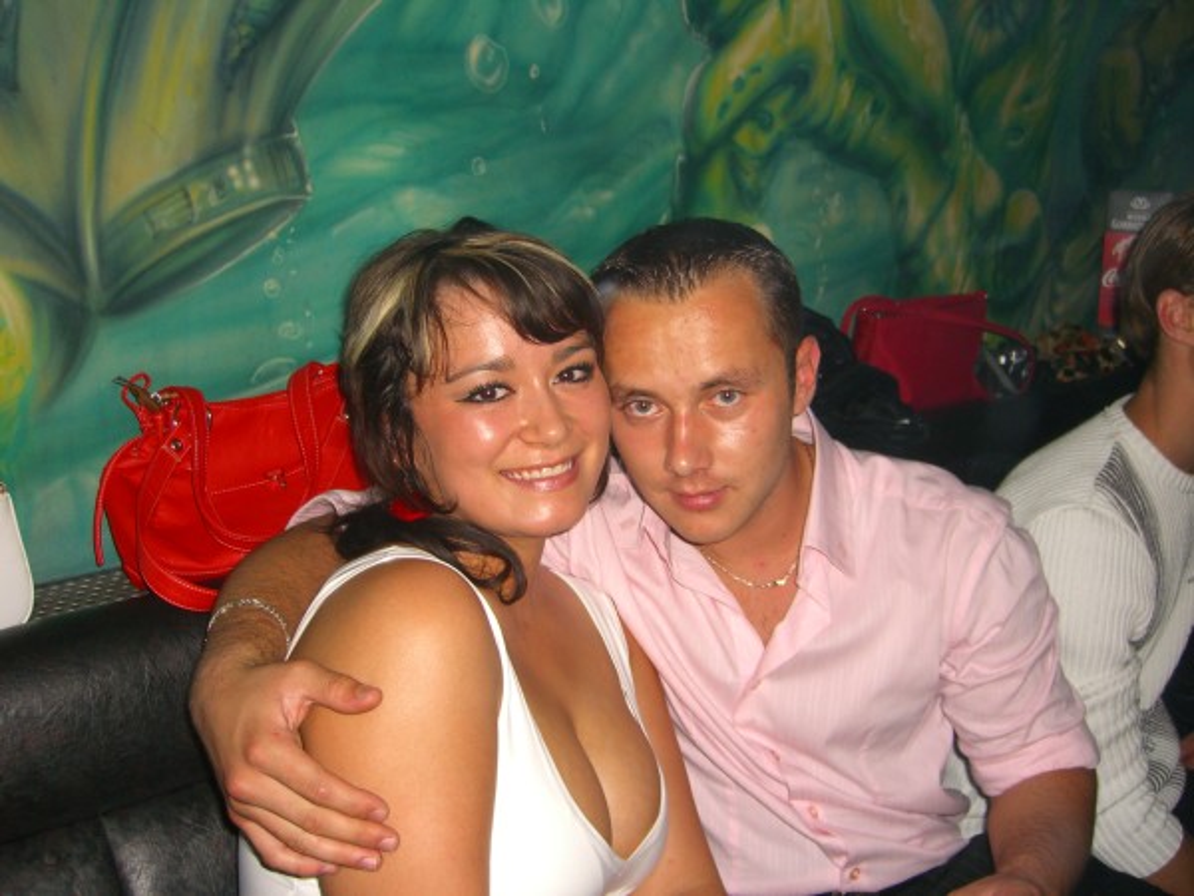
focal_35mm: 38
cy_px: 448
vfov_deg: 37.7
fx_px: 1311
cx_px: 597
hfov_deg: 49.0
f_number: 2.8
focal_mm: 7.9
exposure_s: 1/60
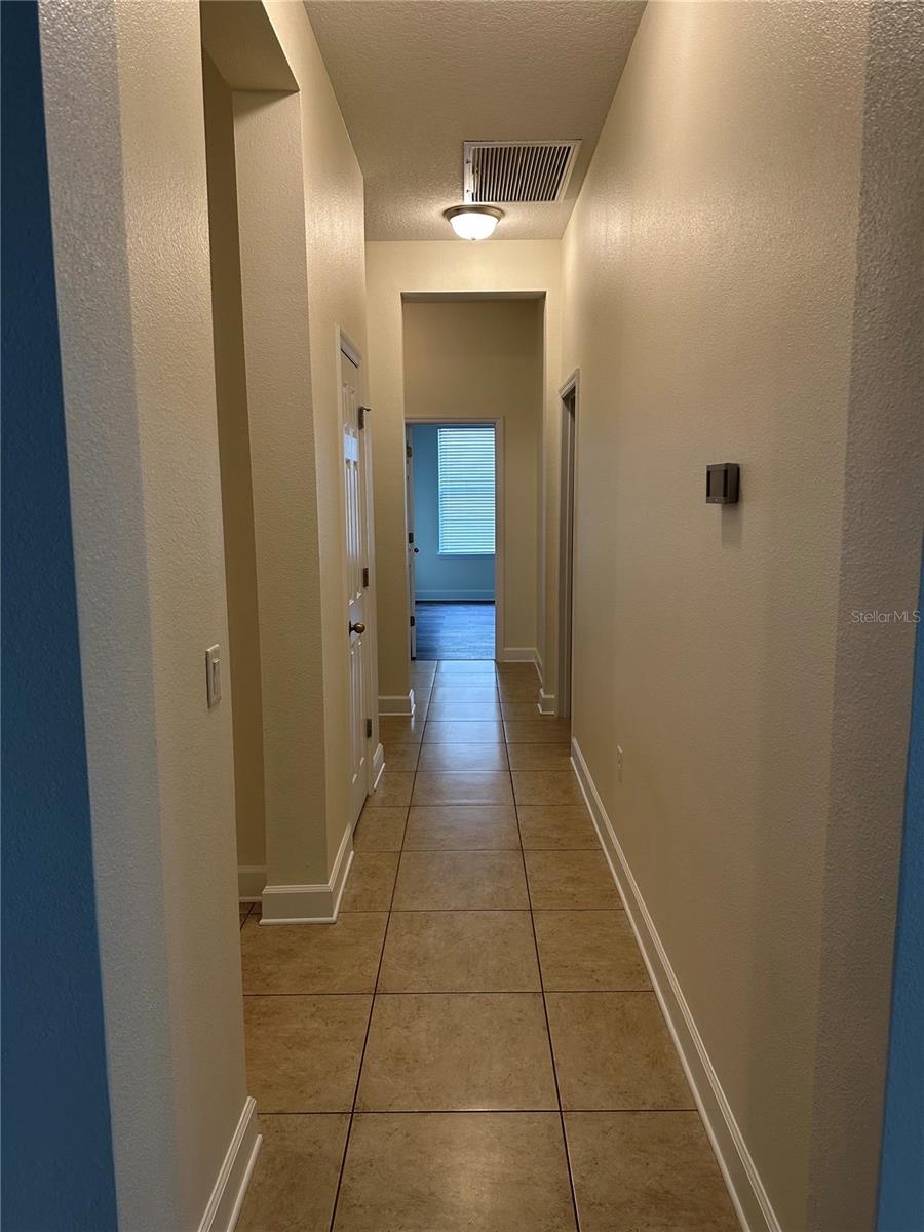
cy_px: 616
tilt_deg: -5.8
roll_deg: -0.6
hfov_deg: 56.8
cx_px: 462
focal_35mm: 24
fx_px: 854
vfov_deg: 71.6
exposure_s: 1/120
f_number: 1.78
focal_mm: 6.86
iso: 160
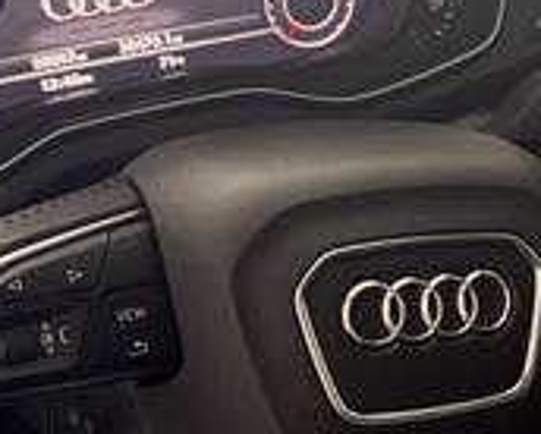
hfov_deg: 20.6
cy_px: 132
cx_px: 642
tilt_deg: -26.1
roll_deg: -2.0
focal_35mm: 87
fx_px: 1395
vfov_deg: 17.6
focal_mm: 6.76
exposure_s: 1/60
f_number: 1.78
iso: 320
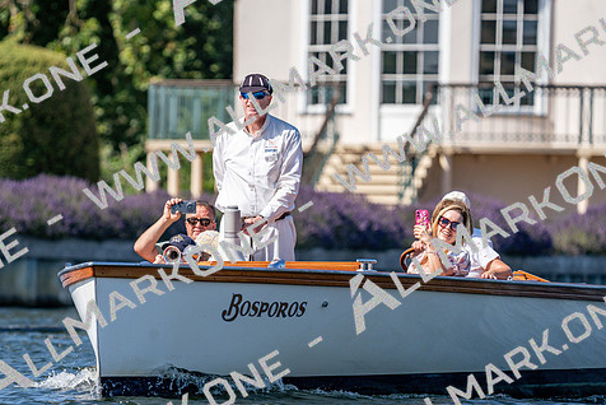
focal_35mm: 487
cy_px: 213
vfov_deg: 2.8
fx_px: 8202
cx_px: 241
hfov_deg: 4.2
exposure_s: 1/1600
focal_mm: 400
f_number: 6.3
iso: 250
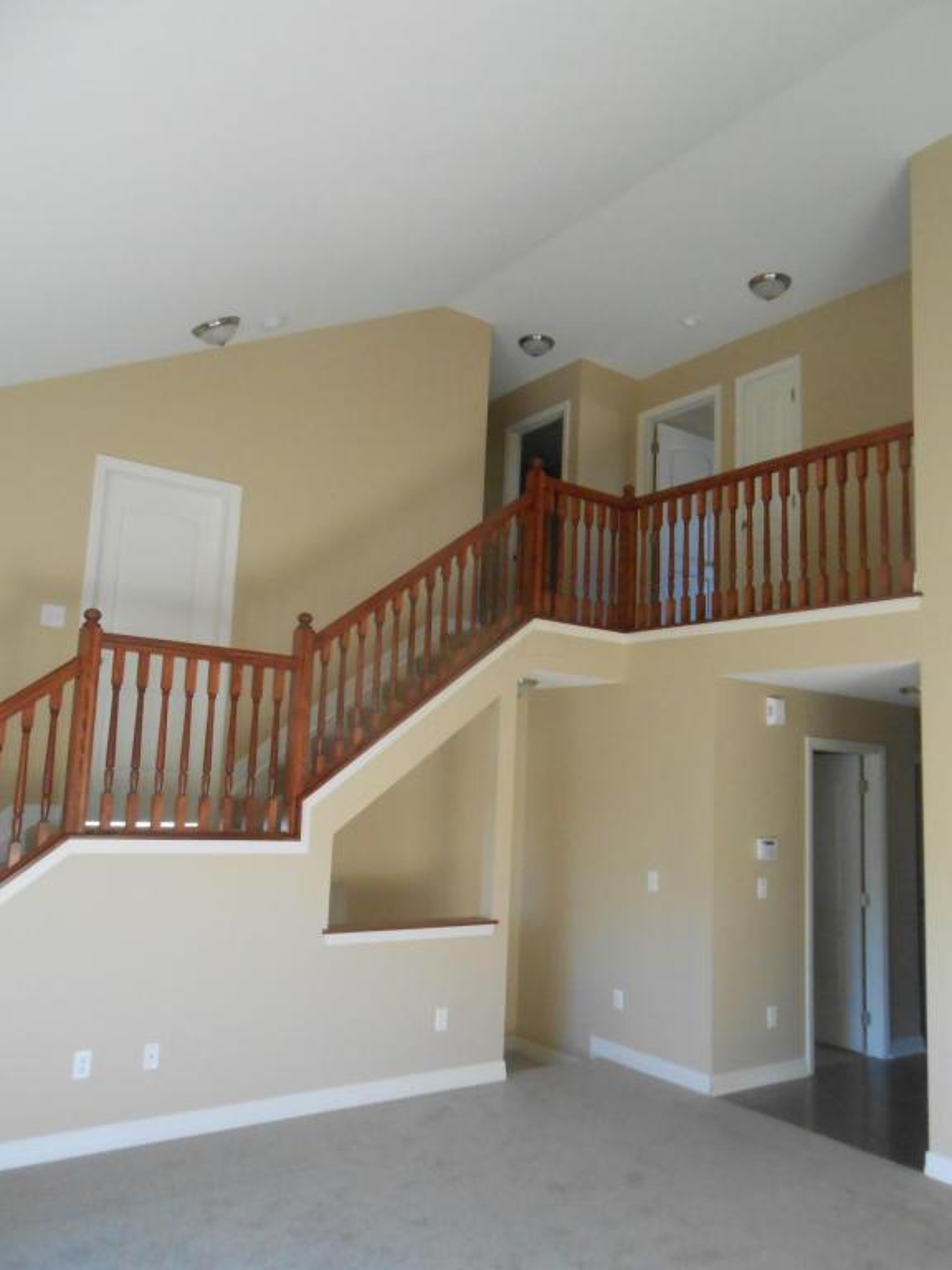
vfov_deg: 67.3
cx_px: 476
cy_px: 635
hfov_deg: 53.1
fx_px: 953
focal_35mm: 26
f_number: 3.5
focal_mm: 4.6
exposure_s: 1/125
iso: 640
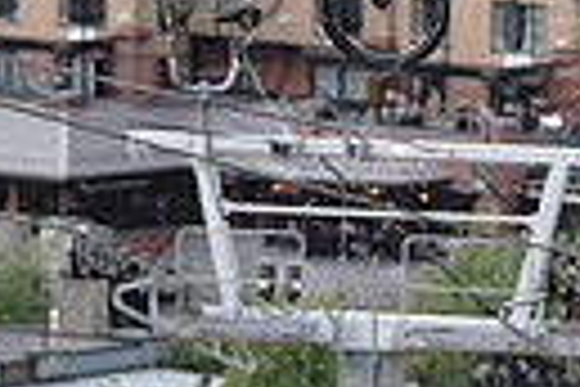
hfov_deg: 4.1
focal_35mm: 500
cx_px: 378
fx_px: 8055
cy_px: -16
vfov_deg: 2.7
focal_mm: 111
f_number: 2.8
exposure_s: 1/1250
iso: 500
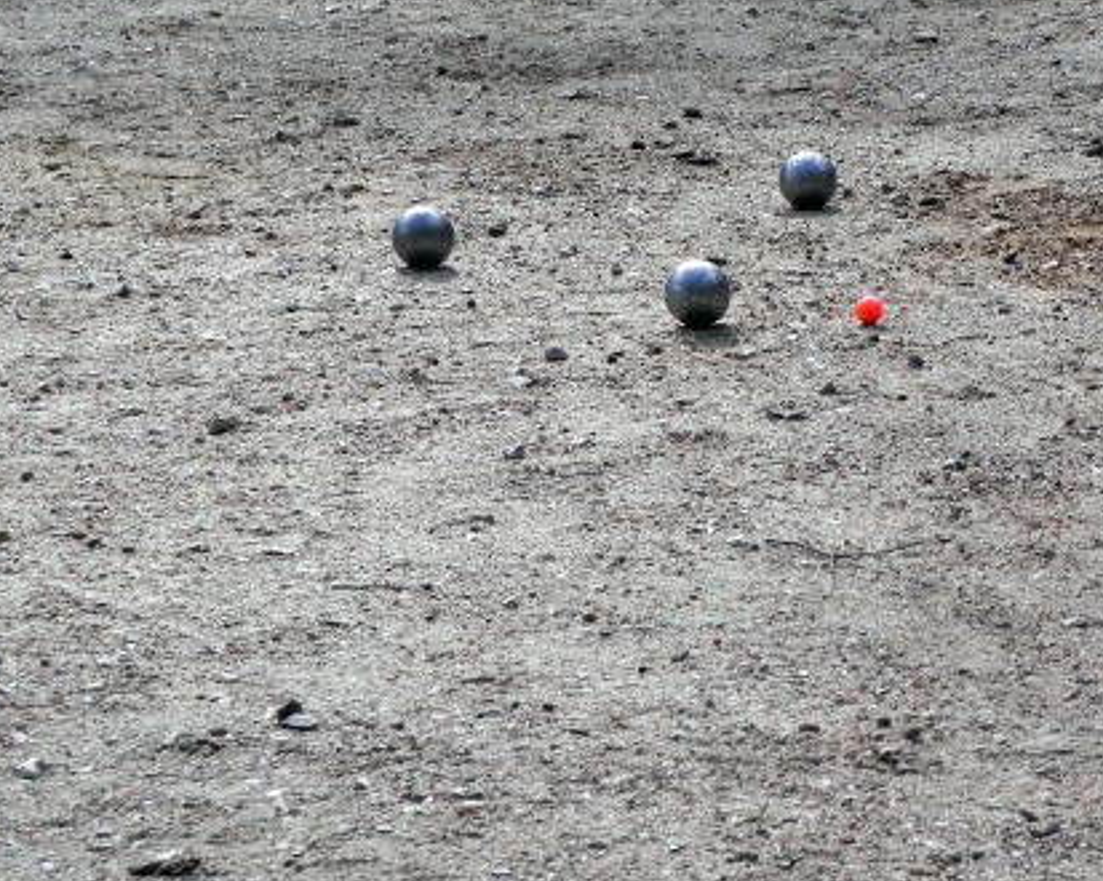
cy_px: 539
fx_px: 5188
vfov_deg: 9.7
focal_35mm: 159
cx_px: 780
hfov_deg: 12.1
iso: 160
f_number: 5.6
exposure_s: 1/231
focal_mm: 18.8
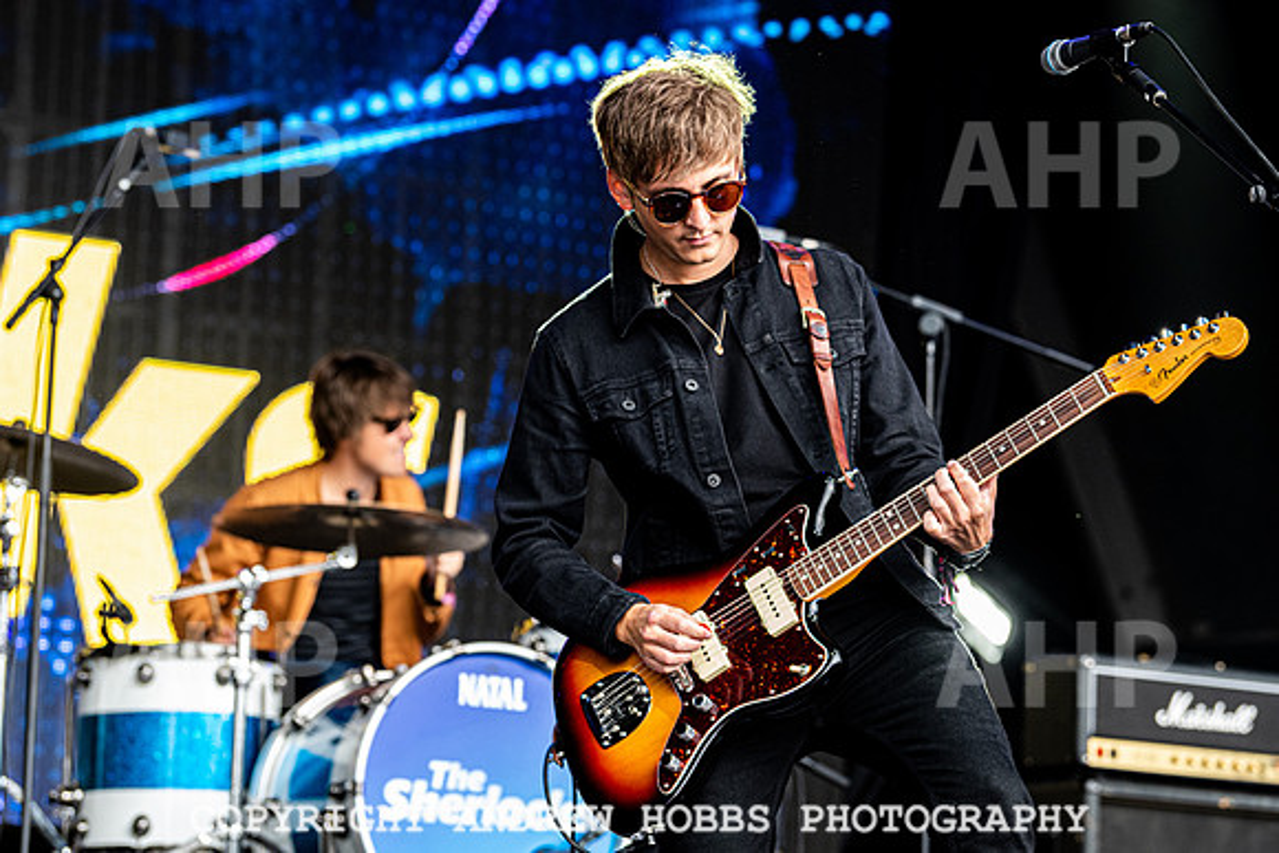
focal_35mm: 140
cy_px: 375
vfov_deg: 9.8
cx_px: 688
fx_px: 4990
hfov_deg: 14.6
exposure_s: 1/500
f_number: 4.5
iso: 900
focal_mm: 110
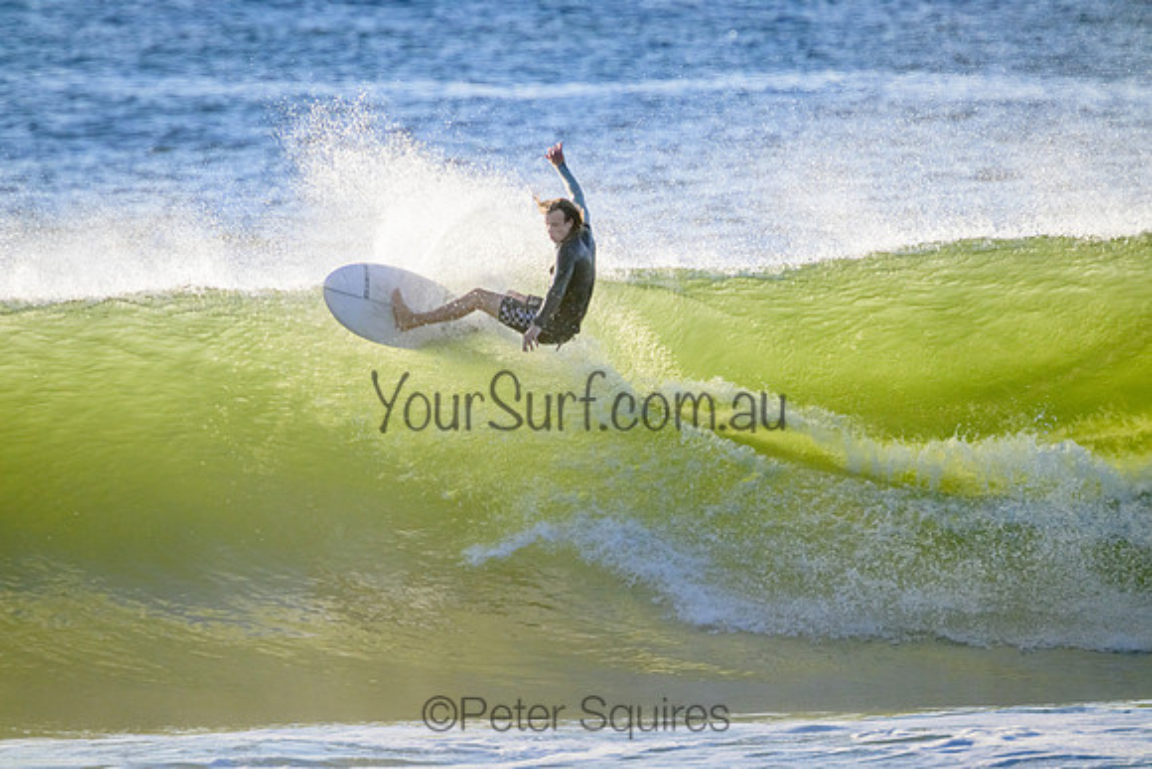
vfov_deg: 1.7
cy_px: 384
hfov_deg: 2.6
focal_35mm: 800
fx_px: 25605
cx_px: 576
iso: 1600
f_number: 11
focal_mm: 800
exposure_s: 1/2000
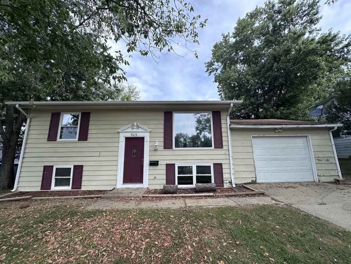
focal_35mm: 14
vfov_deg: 85.7
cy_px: 132
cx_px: 176
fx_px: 142
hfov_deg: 102.1
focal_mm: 2.22
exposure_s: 1/612
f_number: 2.2
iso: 40
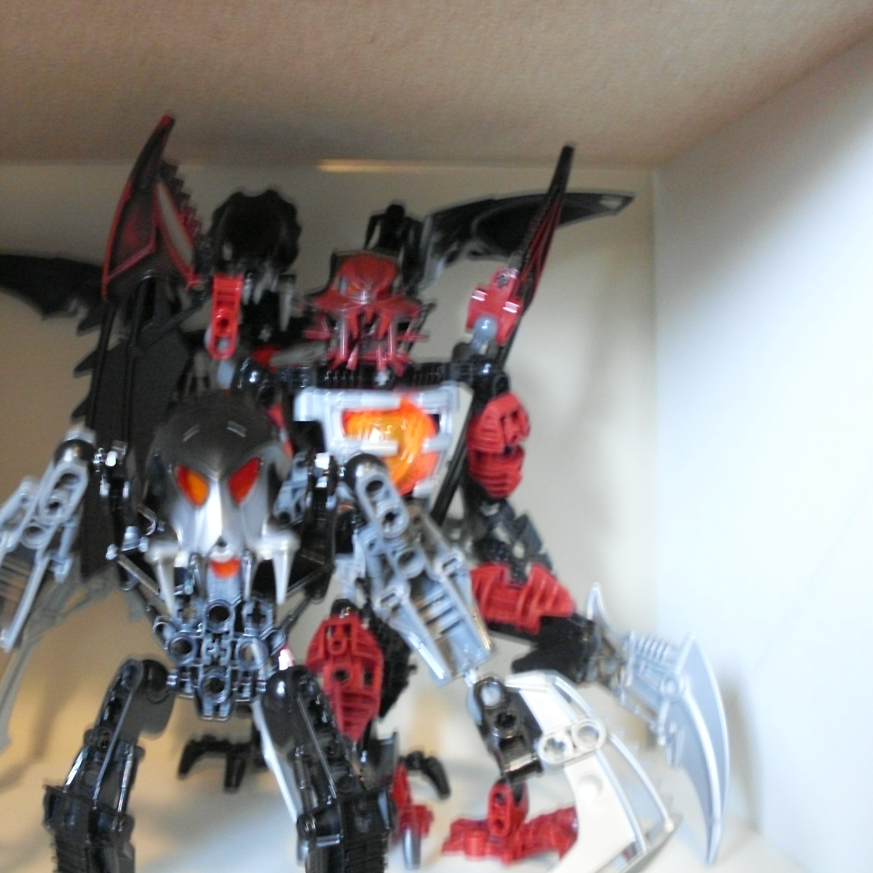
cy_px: 436
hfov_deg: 37.3
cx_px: 327
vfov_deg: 37.6
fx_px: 1284
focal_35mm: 45
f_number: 2.8
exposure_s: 1/15
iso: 400
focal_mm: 6.3
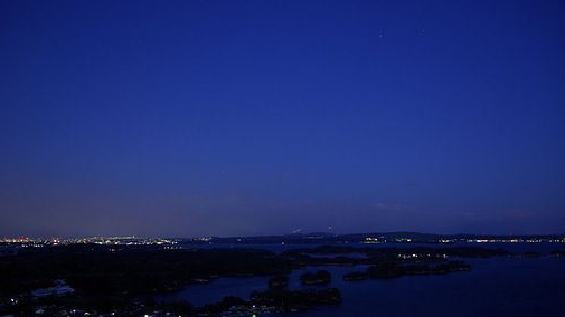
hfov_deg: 58.7
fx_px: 502
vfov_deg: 35.1
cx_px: 281
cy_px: 167
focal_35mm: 34
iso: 100
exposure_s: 6
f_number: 2.8
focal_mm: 21
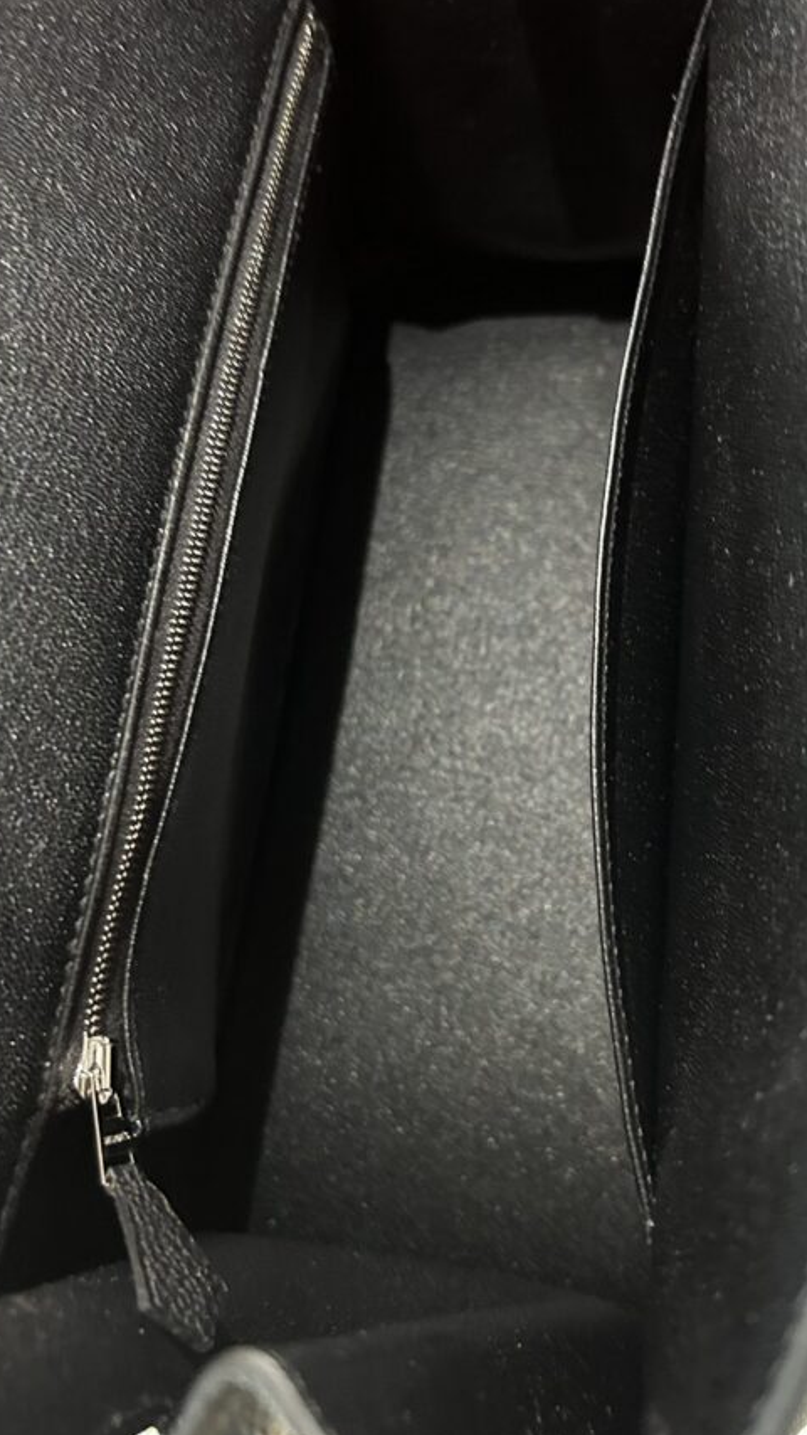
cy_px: 663
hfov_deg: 34.6
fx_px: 1293
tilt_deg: -68.1
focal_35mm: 34
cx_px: 461
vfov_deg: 58.0
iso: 640
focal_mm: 5.7
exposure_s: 1/30
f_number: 1.5
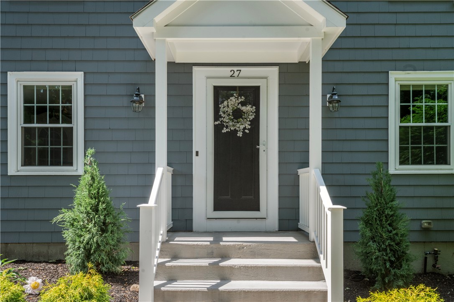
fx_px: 378
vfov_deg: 43.6
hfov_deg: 61.9
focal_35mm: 30
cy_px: 151
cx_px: 227
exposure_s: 1/100
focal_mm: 20
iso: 400
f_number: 14
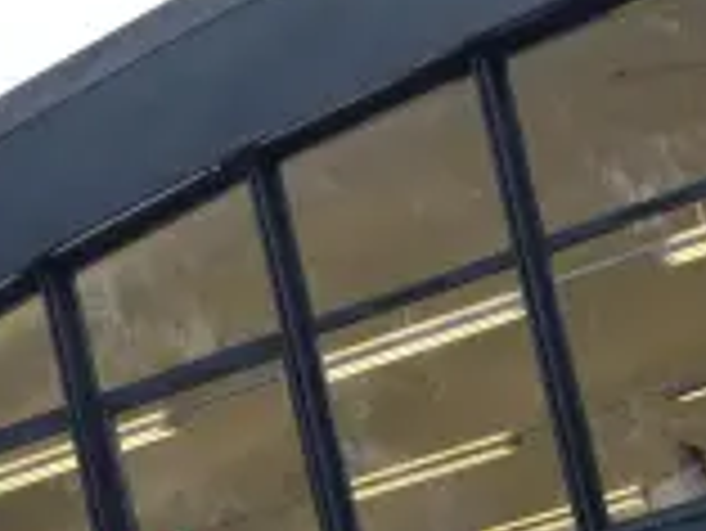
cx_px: 319
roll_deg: +12.2
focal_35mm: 134
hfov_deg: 14.7
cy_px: 819
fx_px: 2735
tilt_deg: +6.1
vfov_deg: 10.7
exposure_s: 1/120
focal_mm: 4.28
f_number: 2.4
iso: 50
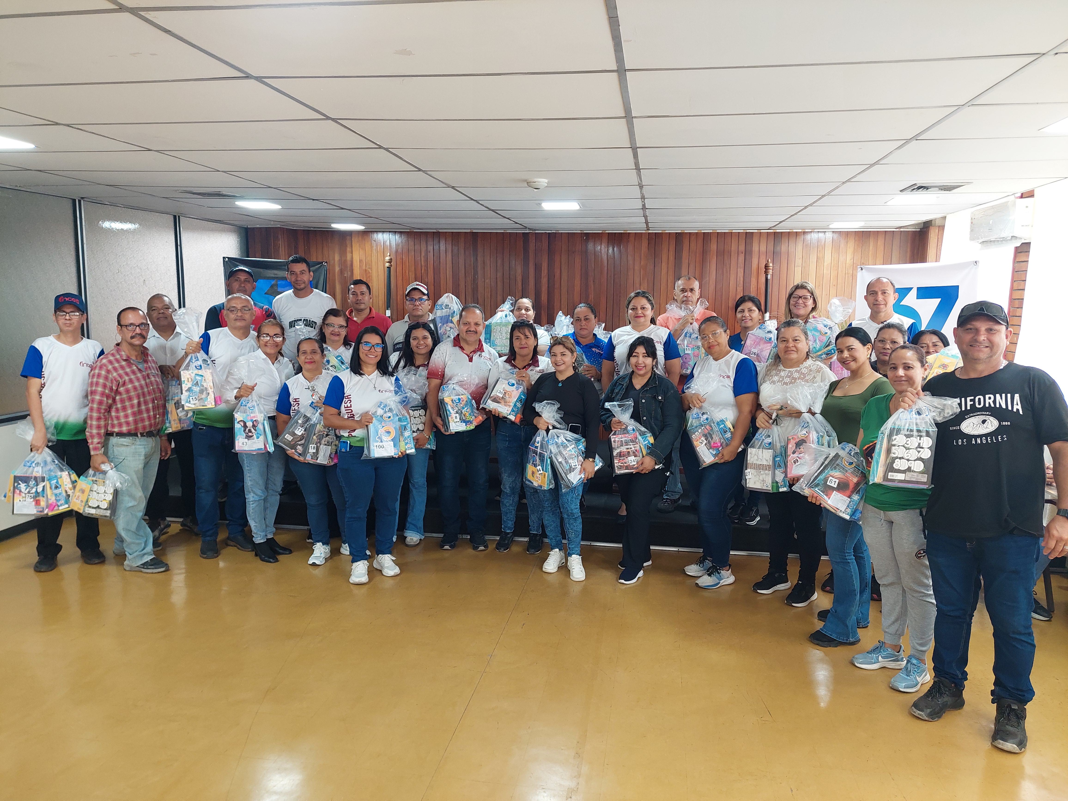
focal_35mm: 24
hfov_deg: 71.6
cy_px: 400
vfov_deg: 56.8
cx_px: 534
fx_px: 740
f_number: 1.8
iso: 250
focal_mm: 5.23
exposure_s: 1/60
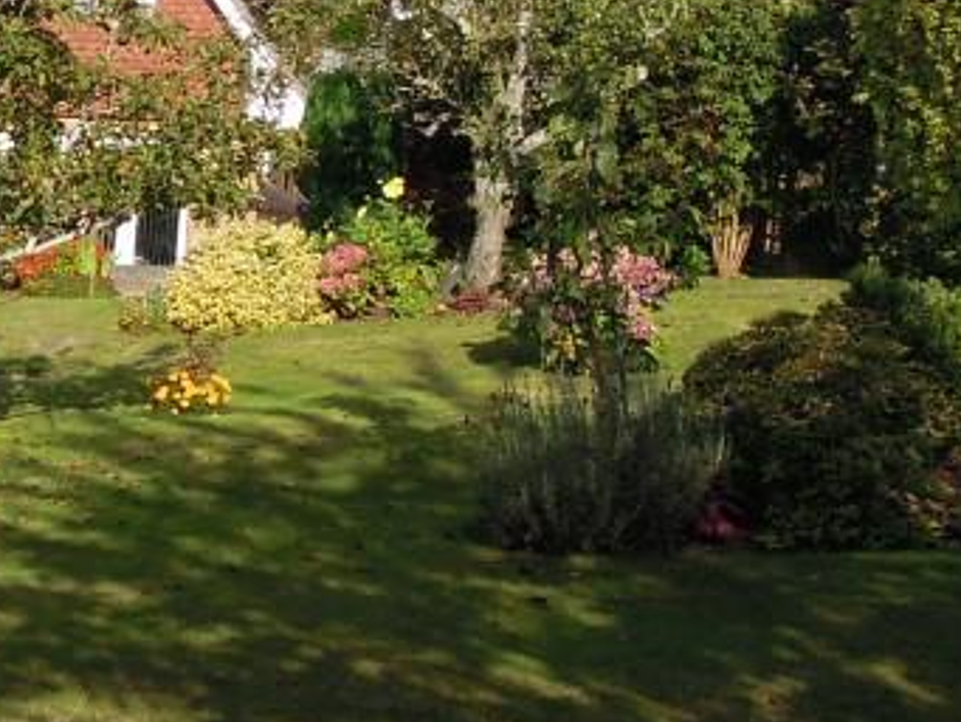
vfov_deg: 20.2
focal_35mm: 72
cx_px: -310
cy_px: 144
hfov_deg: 23.6
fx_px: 2000
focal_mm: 4.3
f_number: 3.5
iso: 160
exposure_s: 1/1600
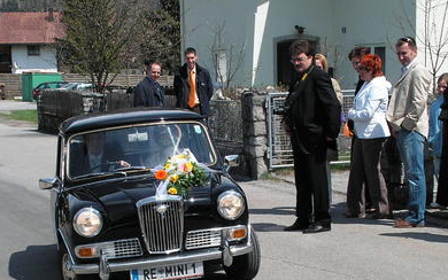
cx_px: 231
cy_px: 238
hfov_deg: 22.3
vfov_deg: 14.0
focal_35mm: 93
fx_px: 1136
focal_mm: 9.6
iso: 50
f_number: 4.8
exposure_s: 1/400
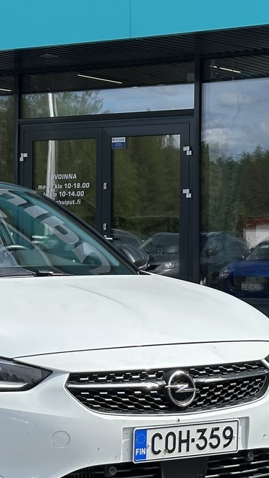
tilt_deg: +0.3
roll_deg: -0.4
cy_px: 252
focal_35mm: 114
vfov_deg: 18.8
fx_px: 1445
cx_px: -43
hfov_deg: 10.5
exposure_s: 1/4367
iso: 64
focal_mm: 6.86
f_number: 1.78
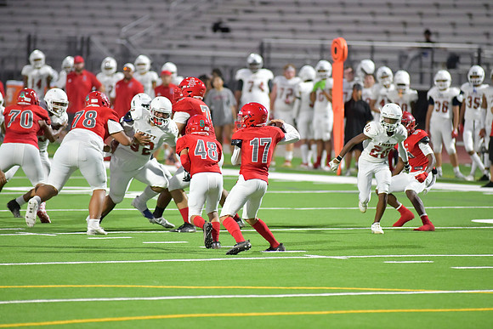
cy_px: 164
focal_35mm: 300
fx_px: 4109
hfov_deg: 6.9
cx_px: 246
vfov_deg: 4.6
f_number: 3.5
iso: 10000
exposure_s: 1/1250
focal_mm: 300
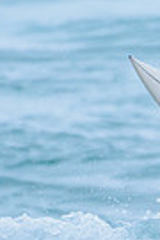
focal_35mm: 2703
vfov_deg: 0.8
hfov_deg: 0.5
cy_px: 190
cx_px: 545
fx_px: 18019
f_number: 5.6
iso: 800
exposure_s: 1/2000
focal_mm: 500
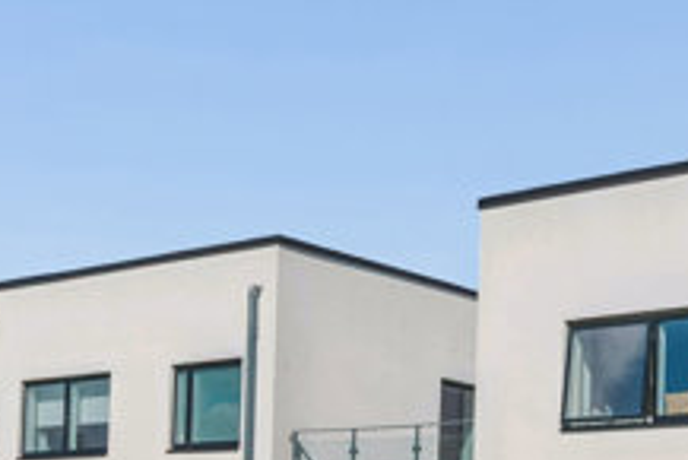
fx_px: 1339
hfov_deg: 27.4
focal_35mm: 70
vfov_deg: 17.3
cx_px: 659
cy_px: 715
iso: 250
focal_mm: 19
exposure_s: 1/320
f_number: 10
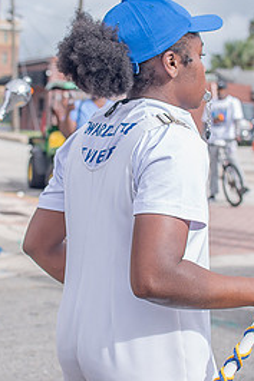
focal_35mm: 88
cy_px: 188
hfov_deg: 15.5
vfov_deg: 23.1
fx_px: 932
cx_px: 105
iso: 100
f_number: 4
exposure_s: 1/500
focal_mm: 35
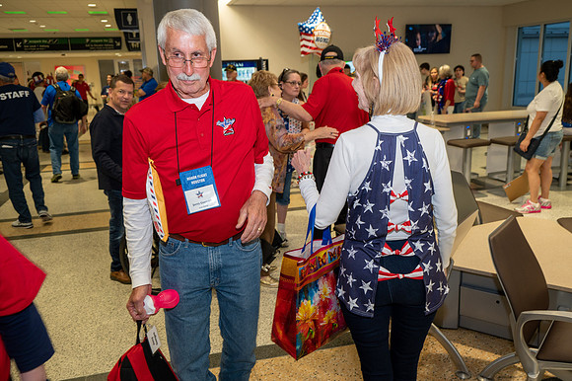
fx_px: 492
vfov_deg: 42.3
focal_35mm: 31
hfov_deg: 60.3
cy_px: 190
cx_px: 286
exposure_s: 1/50
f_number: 4.5
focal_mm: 31
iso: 900
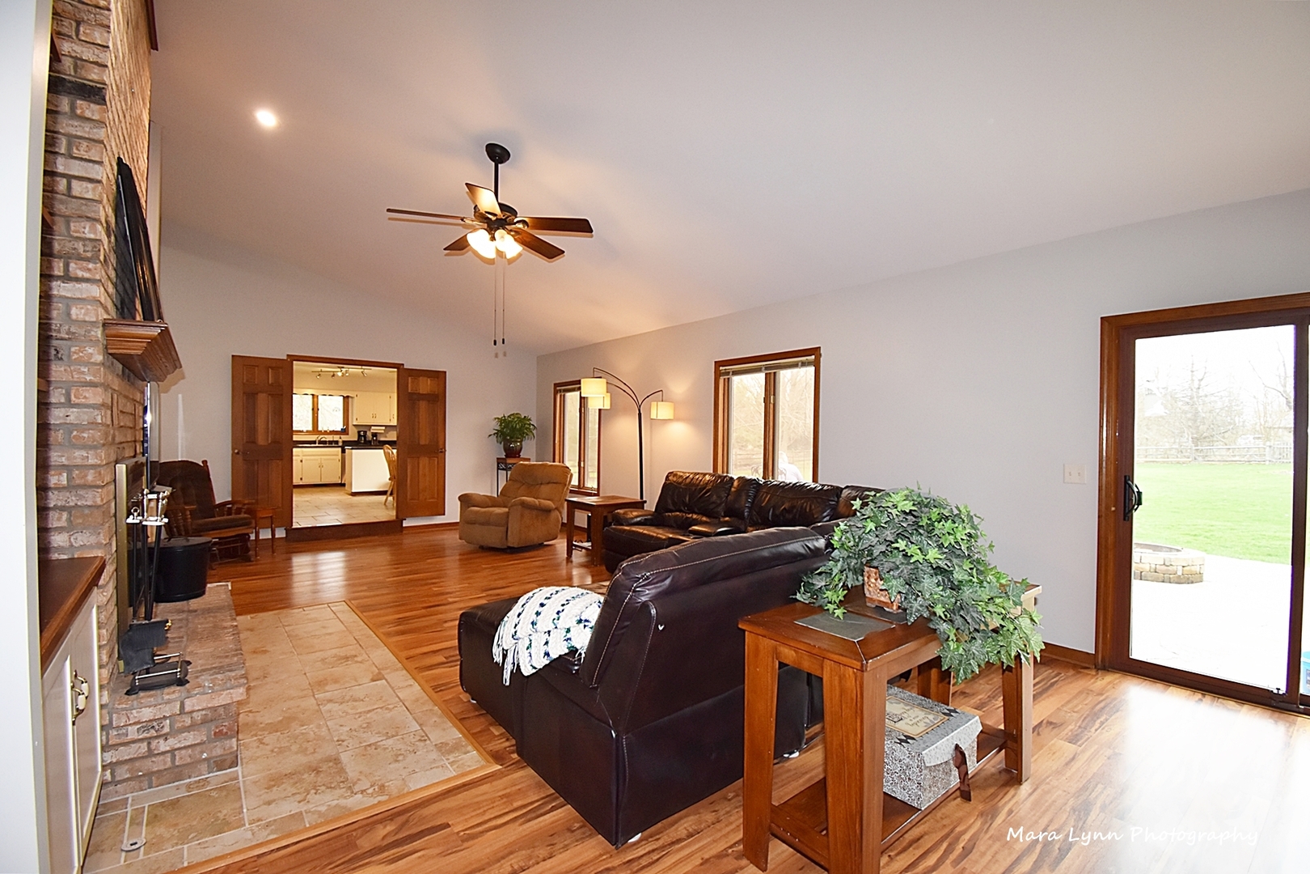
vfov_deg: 77.3
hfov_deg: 100.4
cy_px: 437
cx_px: 655
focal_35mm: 15
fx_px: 546
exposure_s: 1/100
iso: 800
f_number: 5
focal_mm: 10
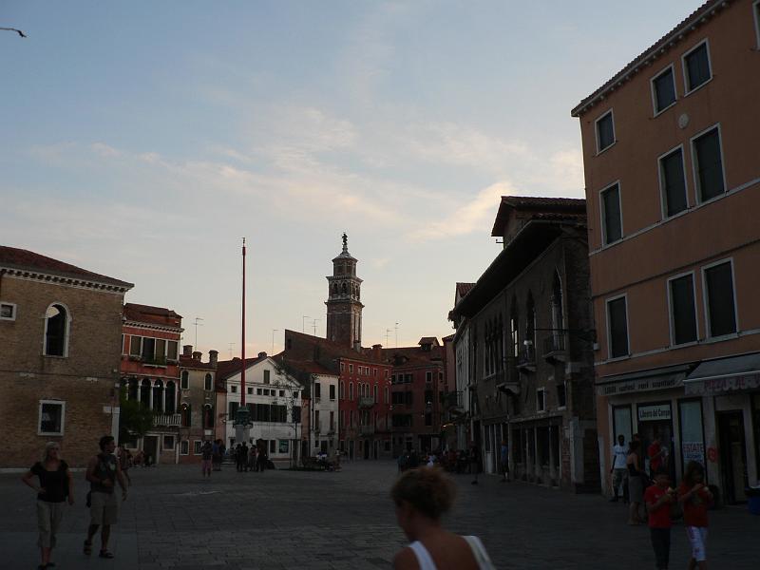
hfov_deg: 51.4
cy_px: 285
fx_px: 790
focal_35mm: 36
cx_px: 380
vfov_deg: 39.7
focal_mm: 6
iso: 80
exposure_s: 1/60
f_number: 2.8
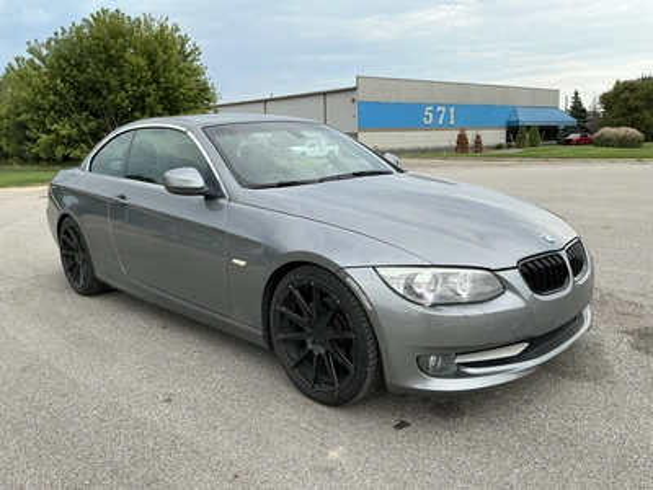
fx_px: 528
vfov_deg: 49.7
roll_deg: +2.0
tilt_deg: -8.1
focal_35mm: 28
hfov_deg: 63.4
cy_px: 245
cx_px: 326
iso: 25
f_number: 1.8
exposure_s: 1/545
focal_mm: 3
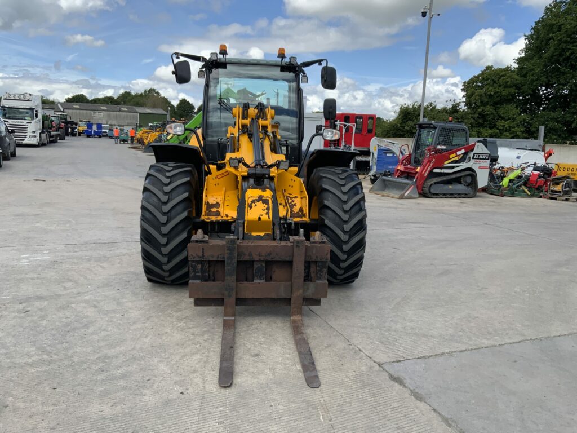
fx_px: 483
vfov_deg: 48.2
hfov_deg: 61.7
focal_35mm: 29
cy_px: 216
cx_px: 288
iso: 16
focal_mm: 3
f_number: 1.8
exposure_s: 1/1168
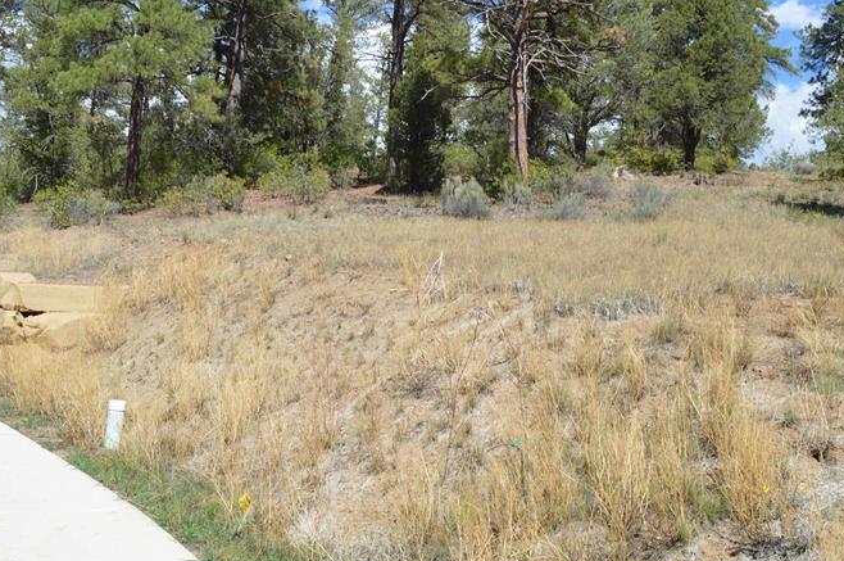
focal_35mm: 42
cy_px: 189
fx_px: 983
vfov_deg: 31.6
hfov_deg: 46.3
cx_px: 358
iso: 100
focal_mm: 18
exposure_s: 1/250
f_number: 8
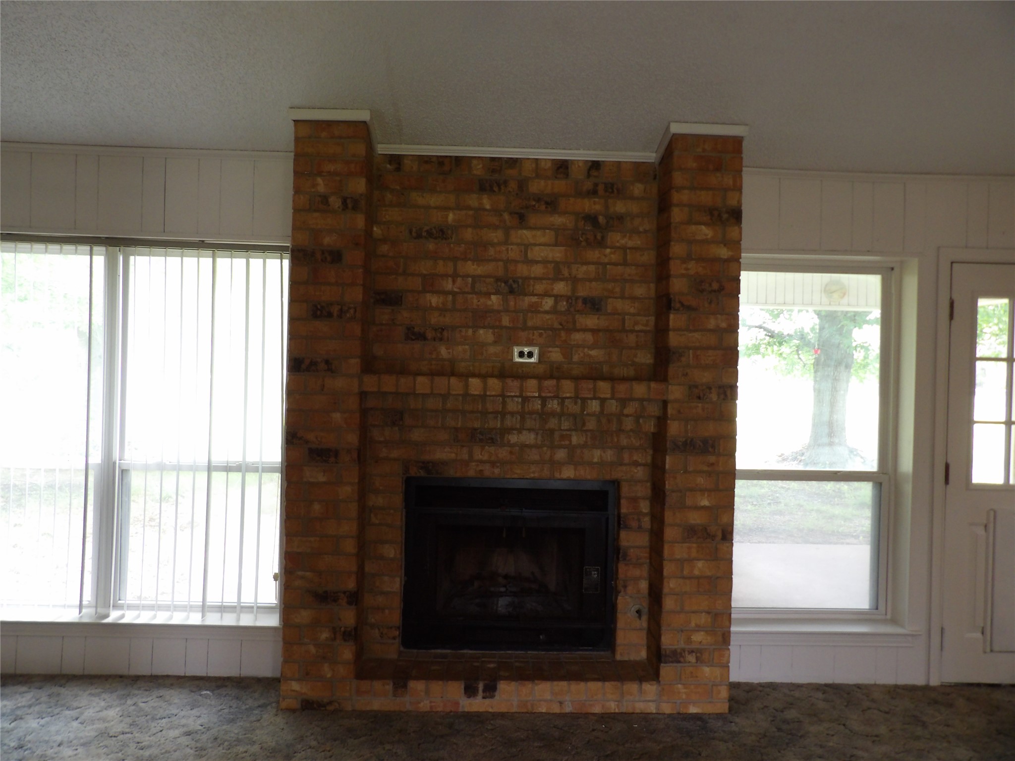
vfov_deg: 56.8
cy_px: 380
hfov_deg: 71.6
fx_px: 704
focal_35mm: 24
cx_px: 508
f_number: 3.2
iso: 194
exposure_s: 1/33
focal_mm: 4.3
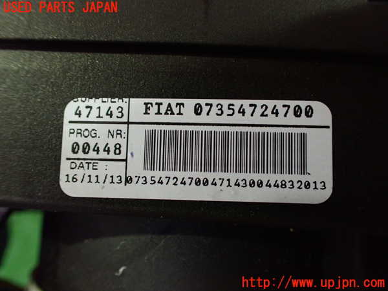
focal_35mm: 30
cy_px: 146
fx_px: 336
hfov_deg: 60.0
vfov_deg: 46.8
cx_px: 194
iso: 800
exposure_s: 1/50
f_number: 2.3
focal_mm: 5.4
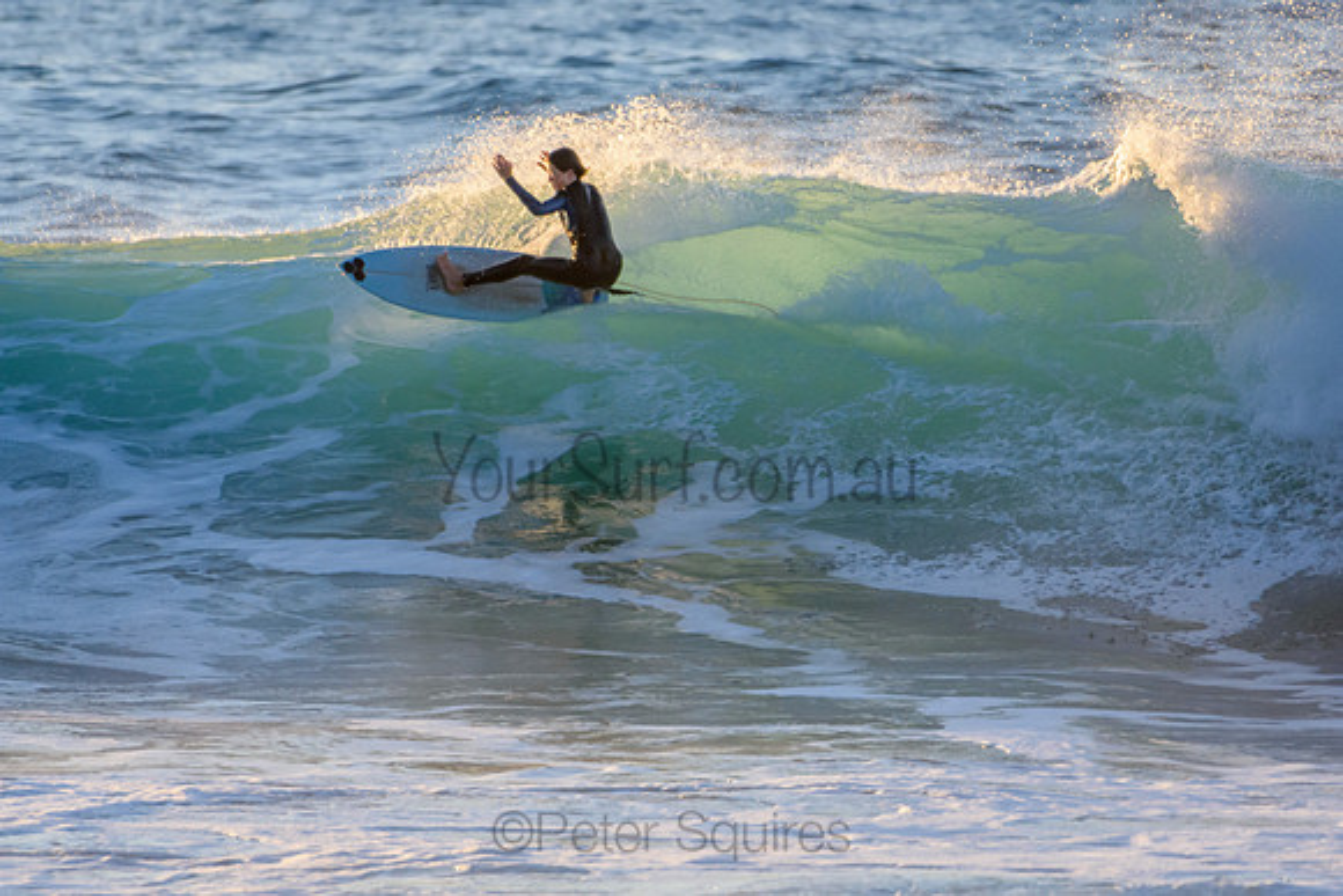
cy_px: 448
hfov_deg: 2.7
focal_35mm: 750
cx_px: 672
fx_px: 27984
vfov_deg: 1.8
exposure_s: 1/1600
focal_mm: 500
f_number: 5.6
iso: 720
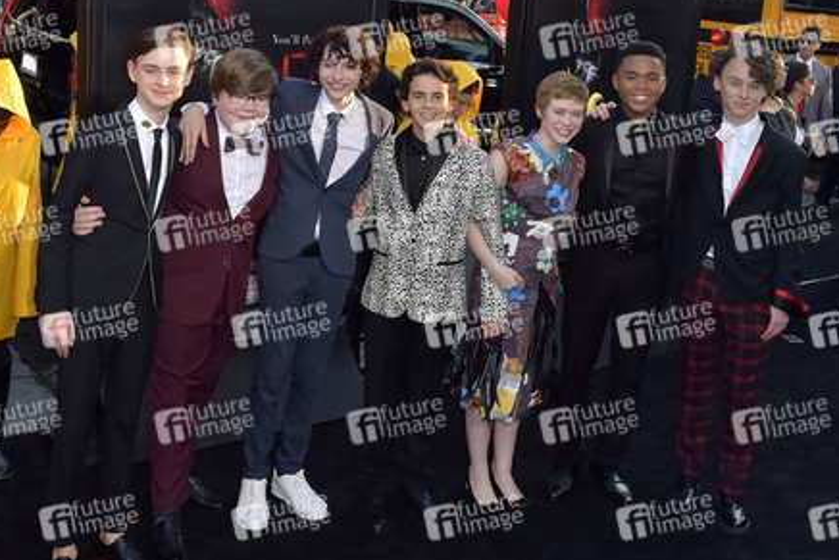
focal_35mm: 32
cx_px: 421
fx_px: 746
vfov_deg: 41.1
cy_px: 277
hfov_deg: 58.7
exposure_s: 1/250
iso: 500
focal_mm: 31
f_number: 6.3
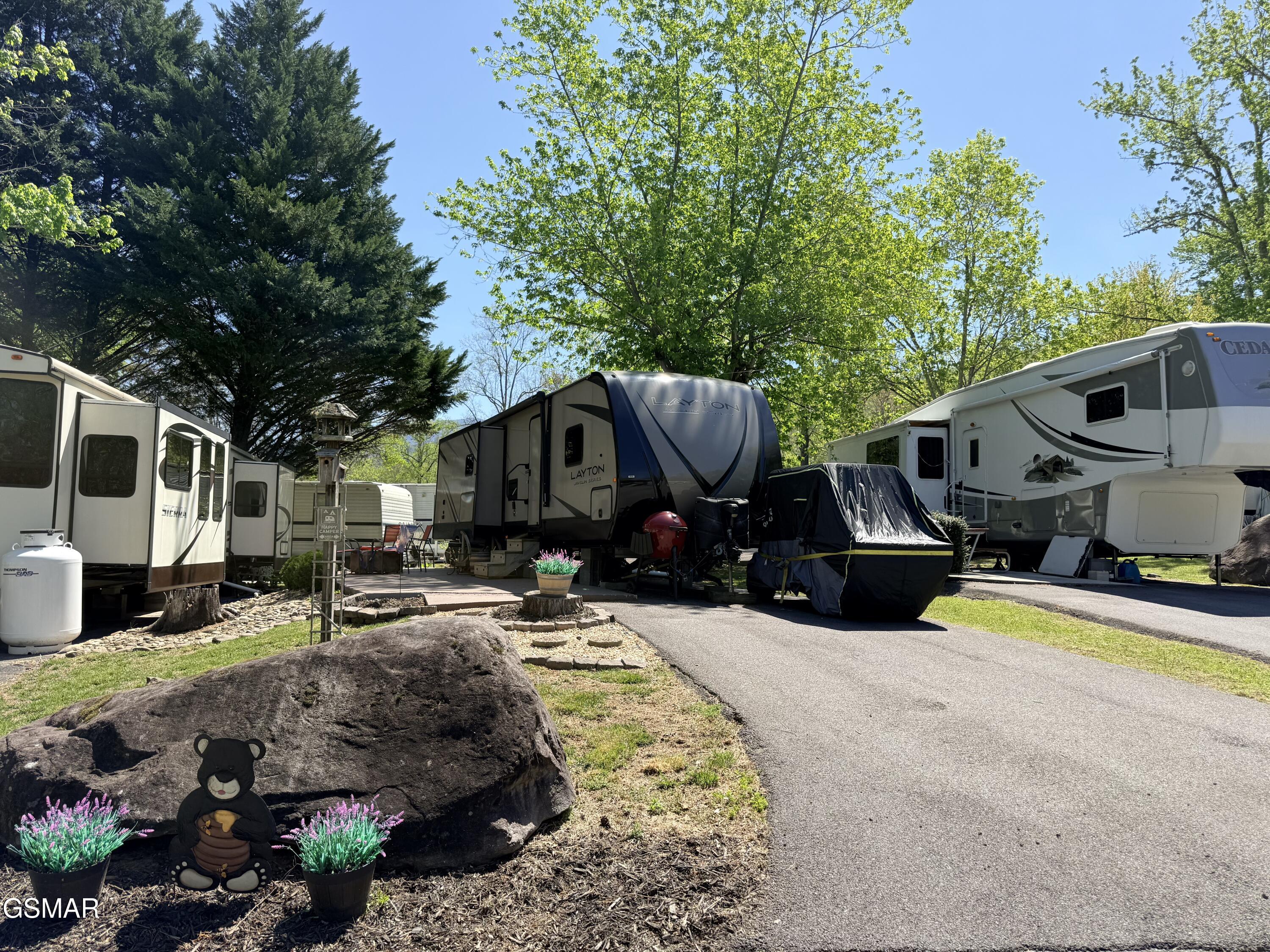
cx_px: 635
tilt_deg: +5.0
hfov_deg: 71.6
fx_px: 881
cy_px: 476
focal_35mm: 24
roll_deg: -1.1
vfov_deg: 56.8
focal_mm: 6.76
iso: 80
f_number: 1.78
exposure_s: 1/3021
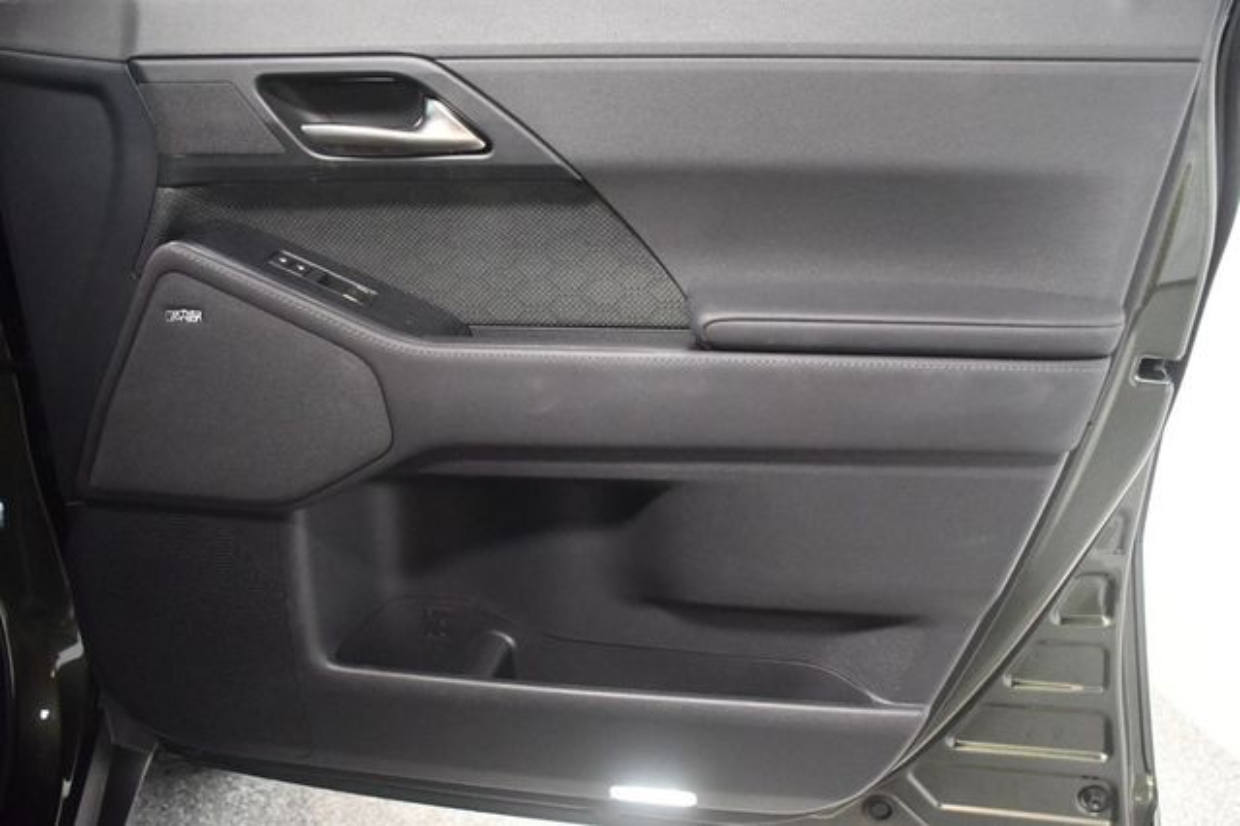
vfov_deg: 39.9
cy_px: 413
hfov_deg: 57.2
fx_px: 1136
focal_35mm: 33
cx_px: 620
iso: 8000
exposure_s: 1/60
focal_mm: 22
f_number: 3.5
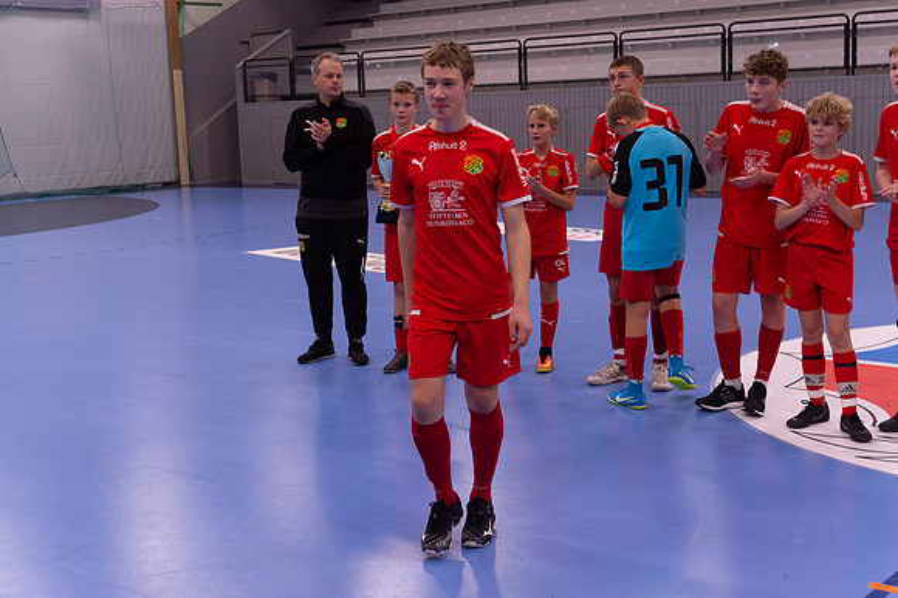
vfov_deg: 28.0
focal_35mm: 48
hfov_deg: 41.1
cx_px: 449
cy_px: 299
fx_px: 1197
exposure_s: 1/320
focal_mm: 48
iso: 2200
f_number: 3.2
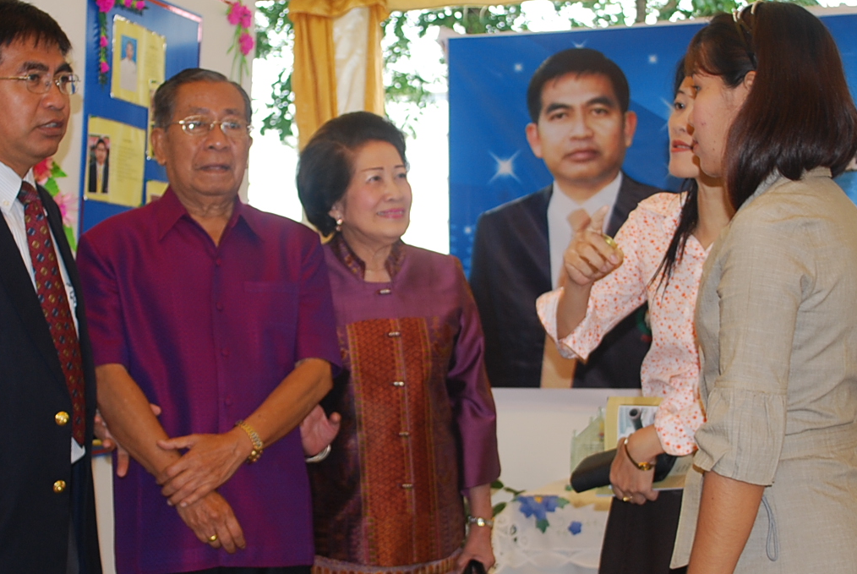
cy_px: 322
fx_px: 1502
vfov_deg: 21.6
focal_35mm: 63
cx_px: 391
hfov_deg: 31.8
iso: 200
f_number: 4
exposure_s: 1/40
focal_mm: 22
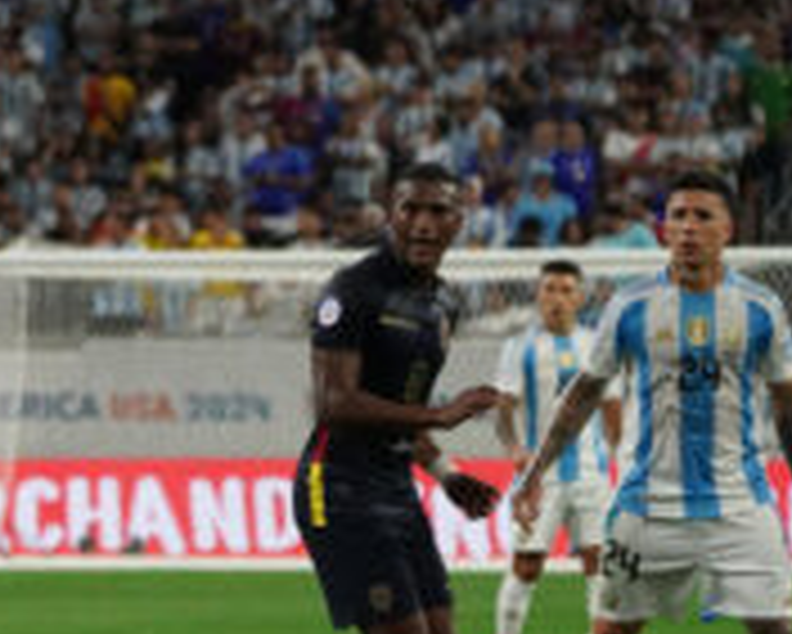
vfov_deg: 3.5
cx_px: -18
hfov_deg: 4.3
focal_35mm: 448
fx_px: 10507
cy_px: 247
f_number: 5.6
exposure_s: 1/1000
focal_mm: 200
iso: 6400
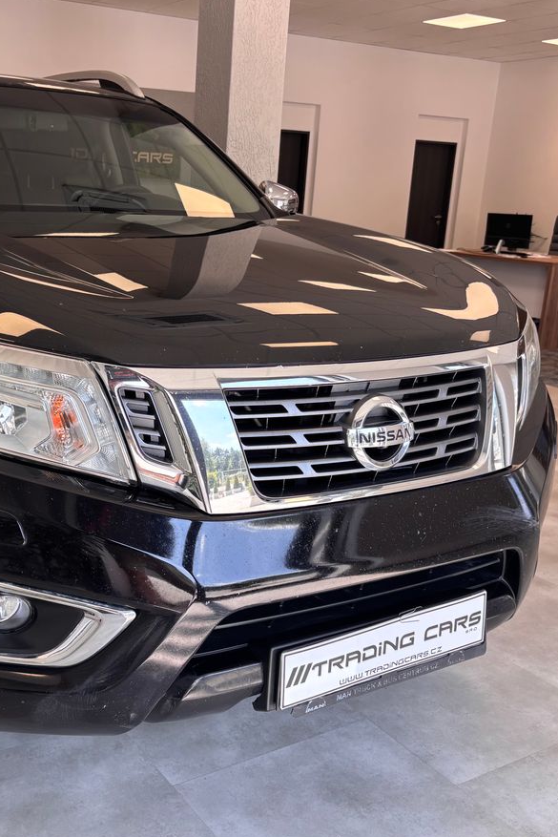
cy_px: 424
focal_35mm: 37
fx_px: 860
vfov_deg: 51.9
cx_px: 153
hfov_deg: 35.3
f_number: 1.6
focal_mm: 5.96
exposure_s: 1/131
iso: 40
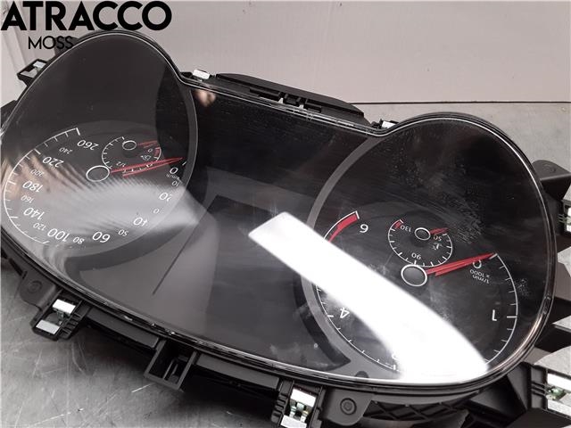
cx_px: 286
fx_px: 462
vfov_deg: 49.7
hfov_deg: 63.4
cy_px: 214
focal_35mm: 28
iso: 80
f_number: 1.9
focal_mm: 2.91
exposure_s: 1/100
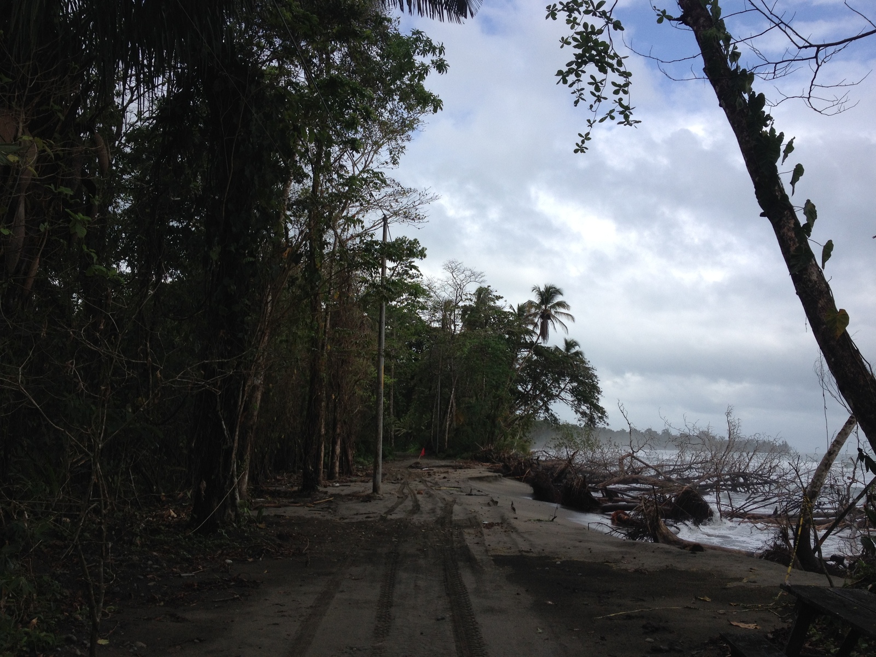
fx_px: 886
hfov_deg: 52.6
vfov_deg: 40.7
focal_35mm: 35
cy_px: 328
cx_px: 438
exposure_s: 1/1416
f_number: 2.4
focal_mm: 4.28
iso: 50
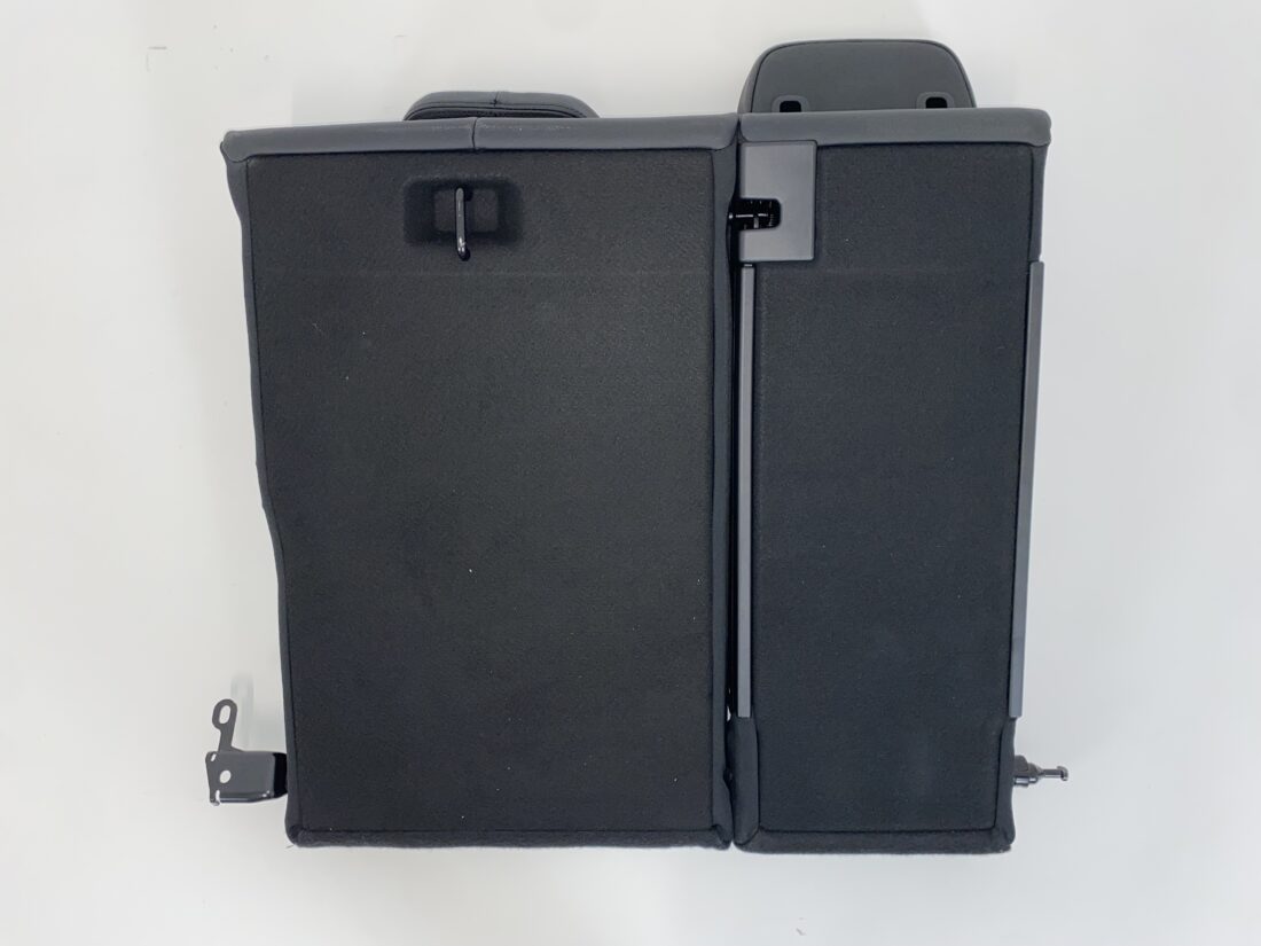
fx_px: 947
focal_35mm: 26
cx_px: 630
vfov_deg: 53.1
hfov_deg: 67.3
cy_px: 473
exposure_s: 1/47
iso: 32
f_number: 1.8
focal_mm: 4.25
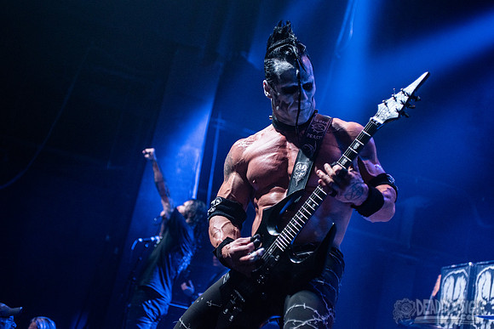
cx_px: 247
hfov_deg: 32.4
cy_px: 164
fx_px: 851
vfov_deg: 21.9
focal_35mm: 62
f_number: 3.2
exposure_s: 1/125
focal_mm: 62
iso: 2000
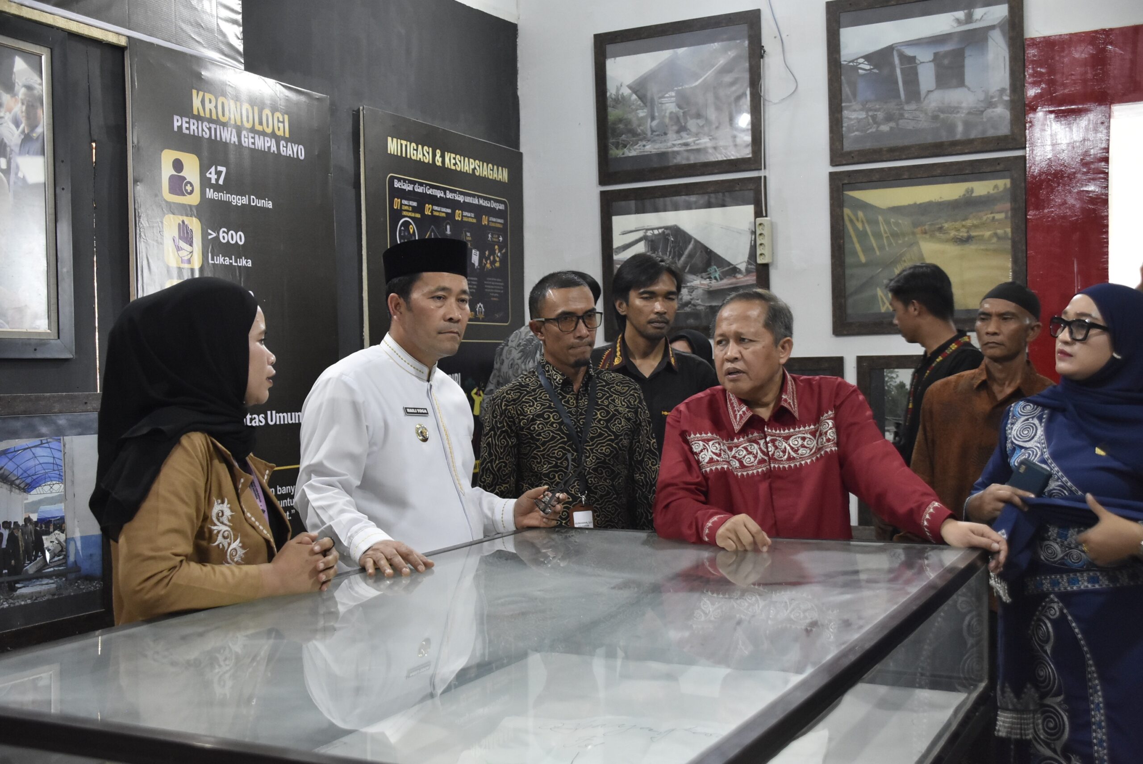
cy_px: 382
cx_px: 572
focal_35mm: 39
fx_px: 1239
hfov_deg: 49.5
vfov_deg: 34.3
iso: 2000
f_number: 4
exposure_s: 1/60
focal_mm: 26
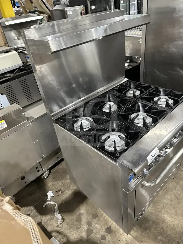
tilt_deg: -34.0
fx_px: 169
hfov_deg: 56.8
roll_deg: +5.5
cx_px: 92
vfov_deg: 71.6
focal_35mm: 24
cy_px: 122
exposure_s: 1/60
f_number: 1.78
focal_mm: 6.86
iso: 500
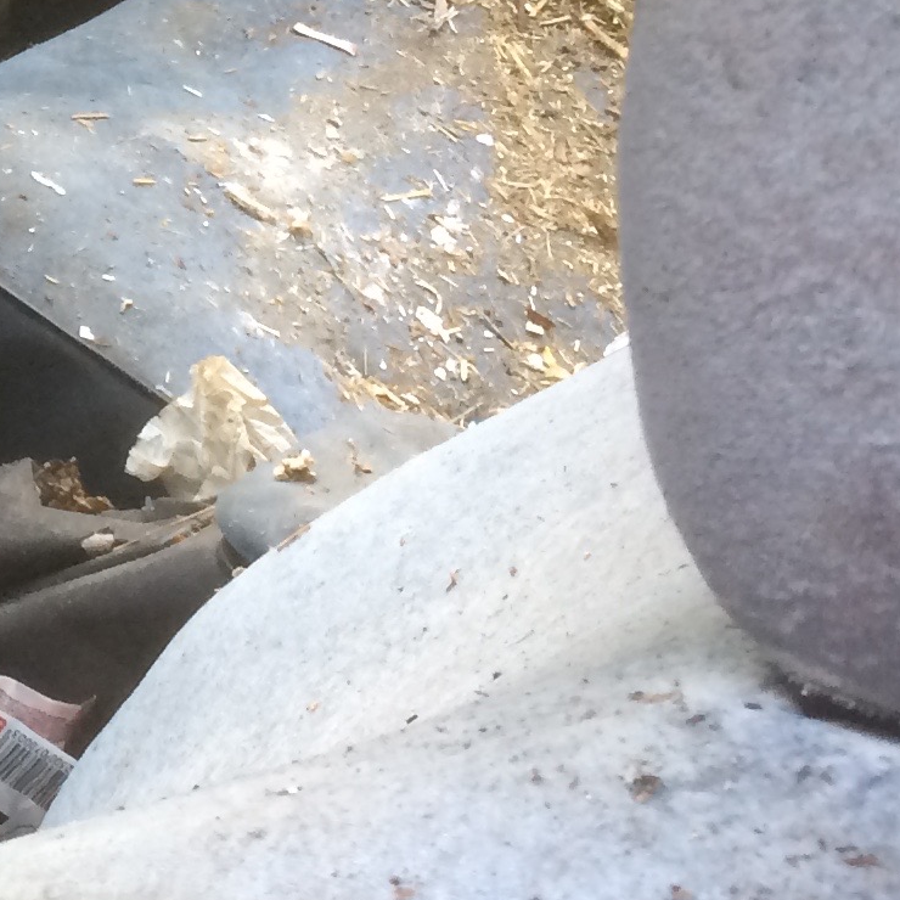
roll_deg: -7.2
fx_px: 3324
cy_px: 120
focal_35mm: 113
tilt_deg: -33.1
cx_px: -787
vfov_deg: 15.3
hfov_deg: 13.6
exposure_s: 1/33
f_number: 2.2
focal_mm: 4.15
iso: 125
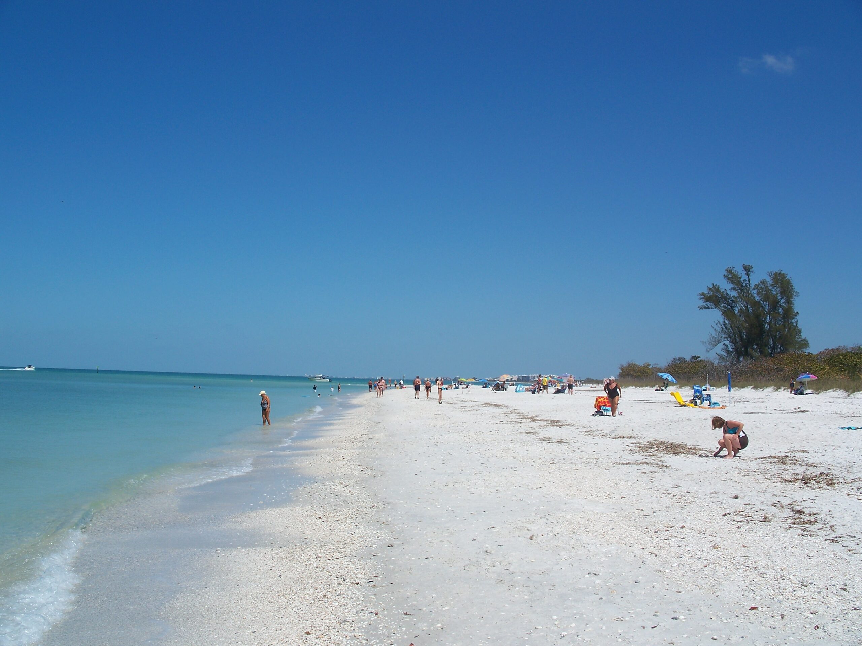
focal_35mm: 37
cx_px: 431
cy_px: 323
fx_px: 921
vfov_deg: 38.7
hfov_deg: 50.1
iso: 64
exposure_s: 1/500
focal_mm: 7.8
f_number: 5.6
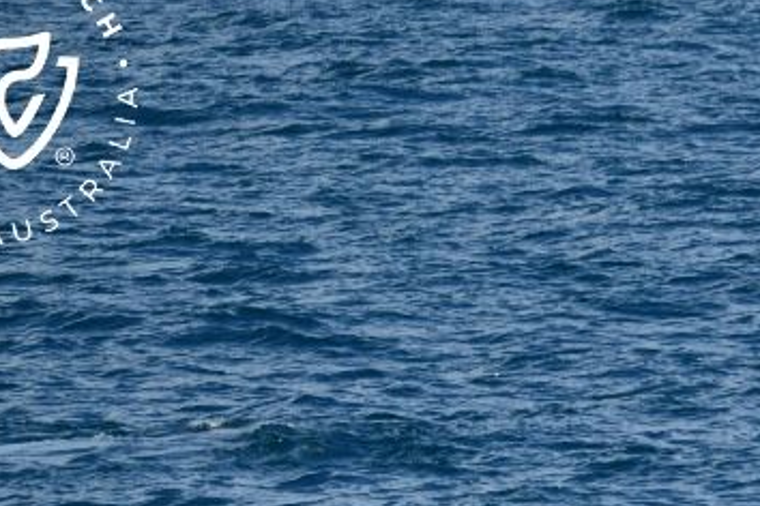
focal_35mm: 768
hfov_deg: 2.7
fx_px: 16212
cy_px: 503
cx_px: 678
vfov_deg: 1.8
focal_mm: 340
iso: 900
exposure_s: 1/8000
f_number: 6
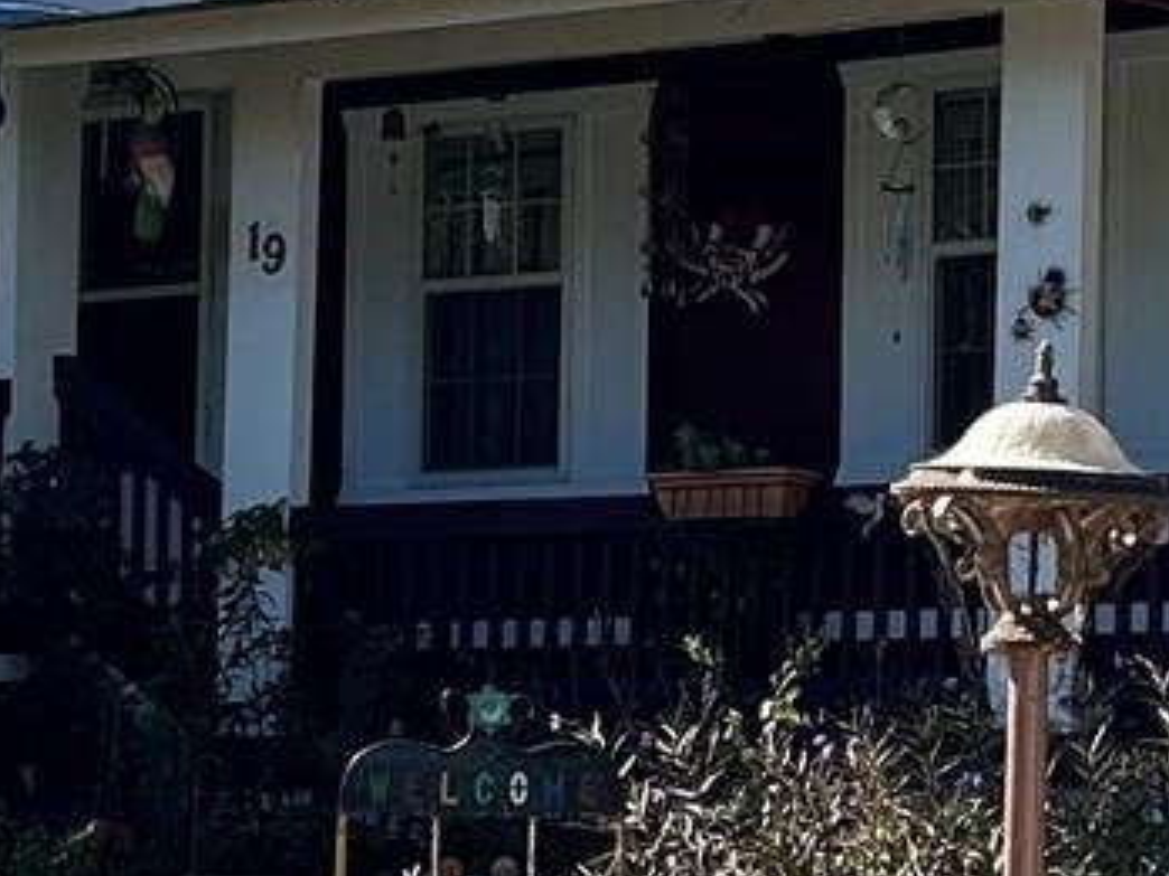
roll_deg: -0.5
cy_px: 409
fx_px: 5167
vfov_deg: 9.7
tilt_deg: +3.6
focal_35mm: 153
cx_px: 984
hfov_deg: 12.8
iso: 50
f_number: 1.5
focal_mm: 5.7
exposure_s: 1/2353
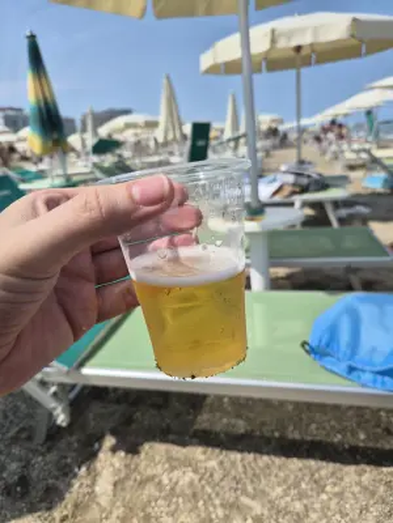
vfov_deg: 73.9
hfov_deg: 58.9
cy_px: 262
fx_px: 348
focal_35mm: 23
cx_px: 196
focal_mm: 5.4
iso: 80
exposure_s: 1/6992
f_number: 1.8
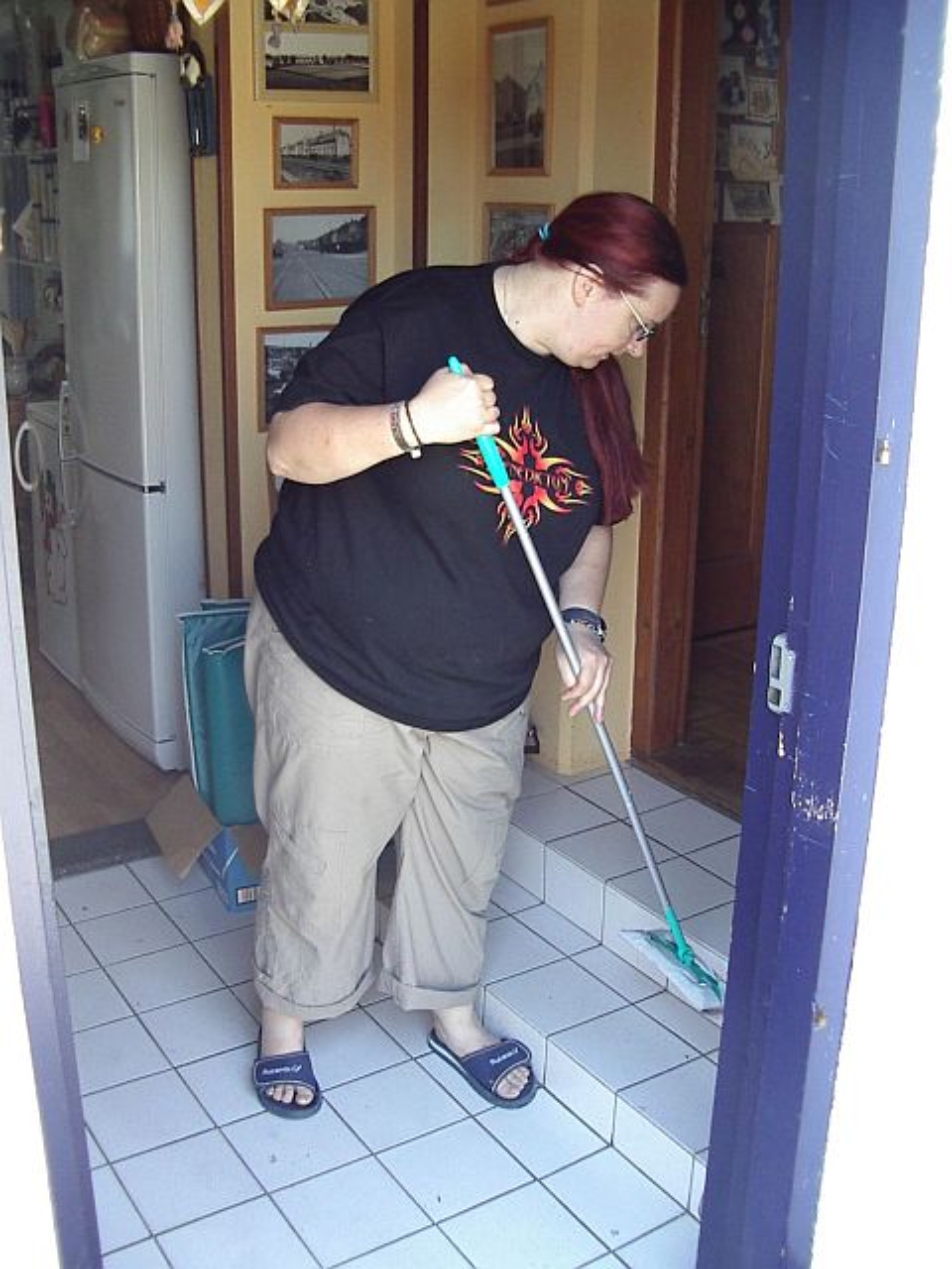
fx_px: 1393
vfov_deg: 49.0
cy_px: 634
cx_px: 476
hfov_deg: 37.7
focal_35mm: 38
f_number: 2.6
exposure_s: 1/60
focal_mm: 5.8
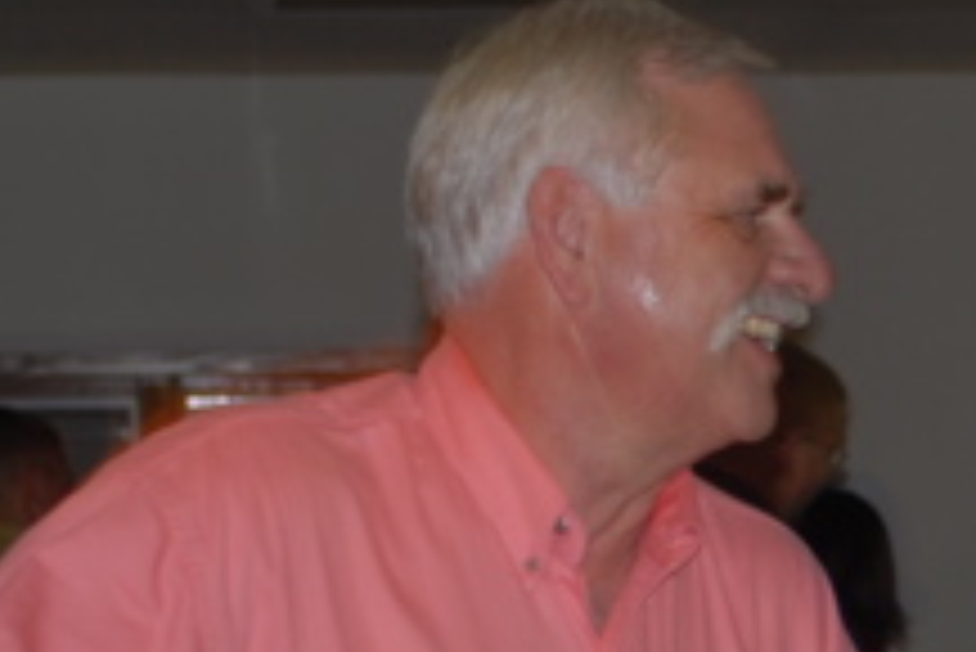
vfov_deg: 7.0
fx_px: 5259
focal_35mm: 194
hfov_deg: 10.4
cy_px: 834
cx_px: 1259
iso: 100
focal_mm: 35
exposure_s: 1/8
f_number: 2.8
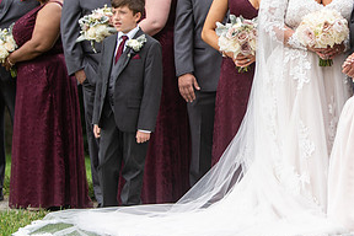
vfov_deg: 9.7
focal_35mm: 141
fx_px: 1386
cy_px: 49
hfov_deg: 14.4
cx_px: 295
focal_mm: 70
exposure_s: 1/1000
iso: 200
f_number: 2.8
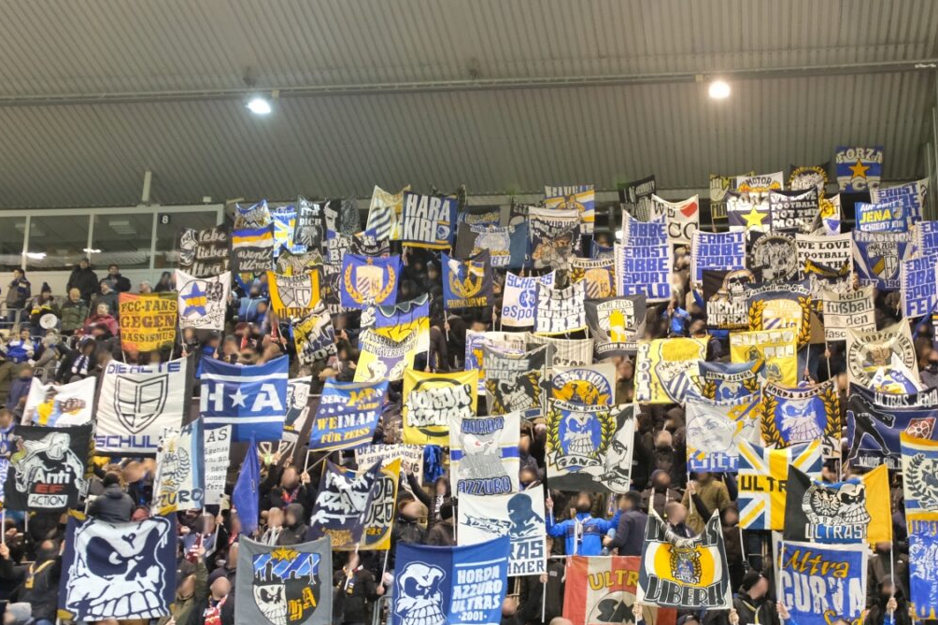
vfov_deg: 26.4
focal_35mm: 51
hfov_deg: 38.5
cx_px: 615
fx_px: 1329
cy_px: 379
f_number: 3.5
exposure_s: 1/30
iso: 2000
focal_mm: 21.5
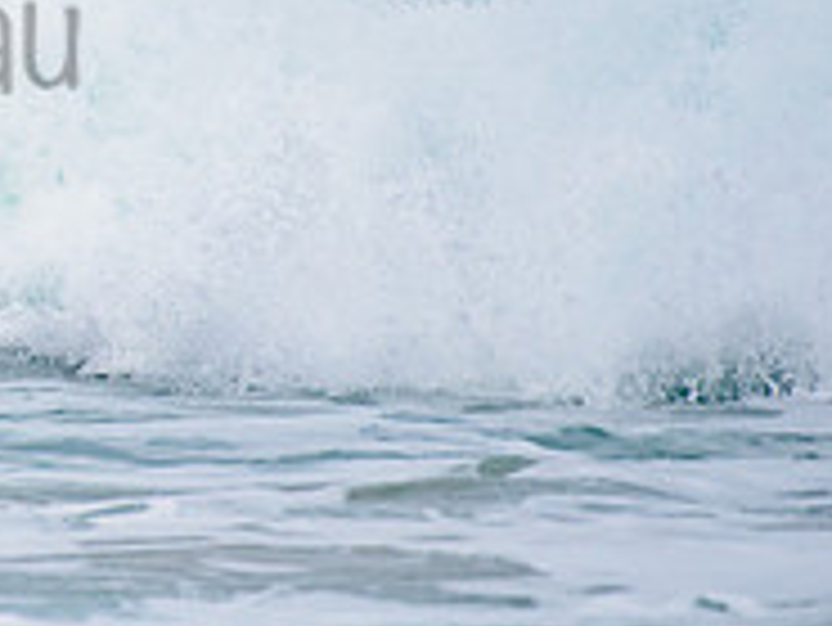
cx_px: -396
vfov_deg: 1.0
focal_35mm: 1509
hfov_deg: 1.3
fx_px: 36293
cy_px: -16
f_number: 5.6
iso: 400
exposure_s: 1/2000
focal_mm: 500
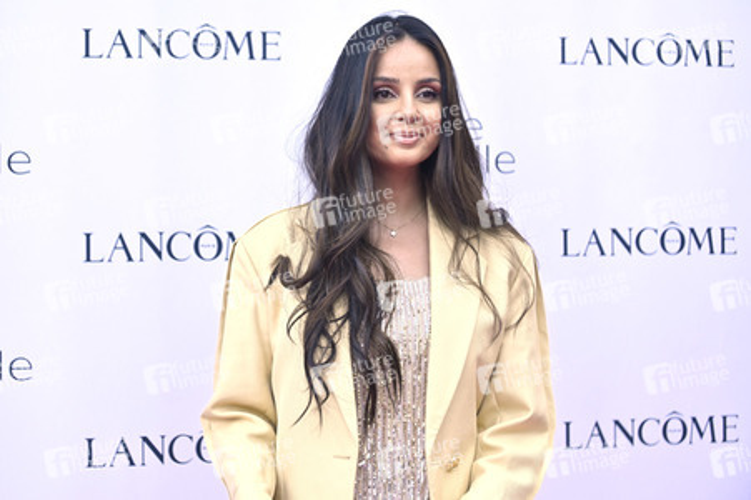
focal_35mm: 78
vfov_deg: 17.5
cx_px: 376
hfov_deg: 26.0
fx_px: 1626
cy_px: 250
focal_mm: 78
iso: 1000
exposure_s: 1/1000
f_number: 2.8
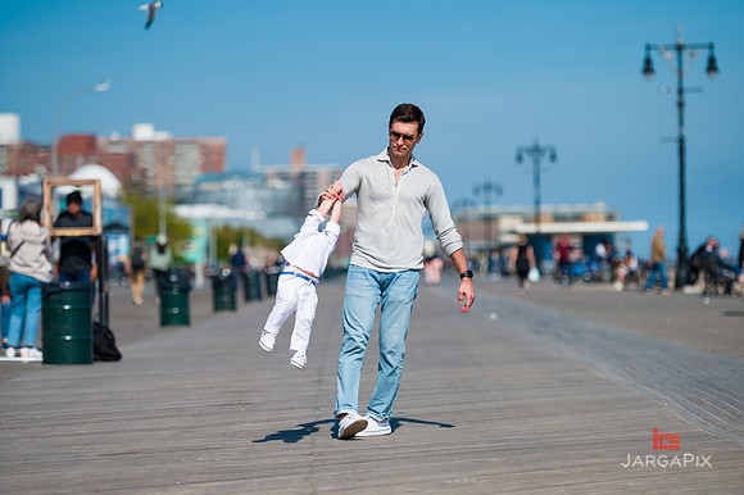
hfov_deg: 15.2
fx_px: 2788
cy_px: 248
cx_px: 372
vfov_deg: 10.1
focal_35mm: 135
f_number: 3.2
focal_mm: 135
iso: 200
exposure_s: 1/6400
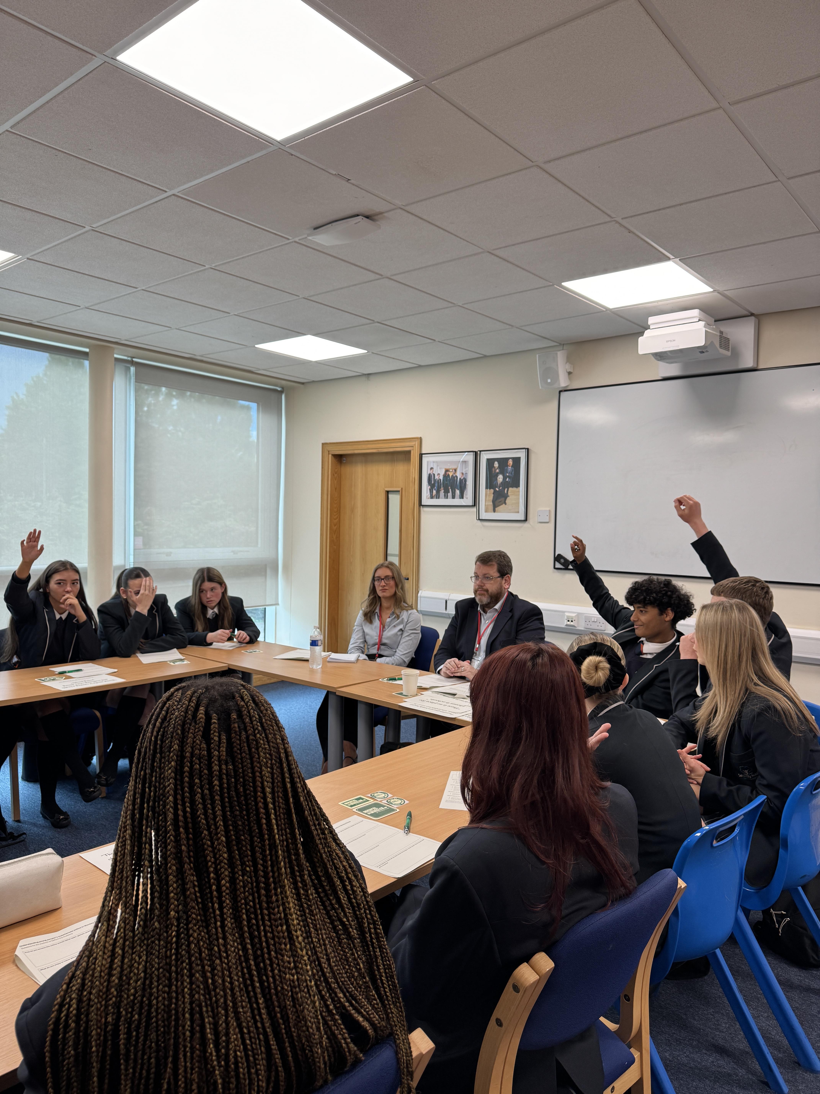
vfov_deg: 71.6
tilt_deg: -1.8
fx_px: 758
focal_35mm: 24
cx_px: 410
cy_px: 547
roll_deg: -1.3
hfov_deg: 56.8
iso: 100
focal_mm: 6.76
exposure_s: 1/100
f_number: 1.78
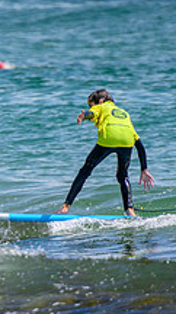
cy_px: 156
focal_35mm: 1549
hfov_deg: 0.8
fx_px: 12892
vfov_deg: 1.4
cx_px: -127
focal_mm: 400
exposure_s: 1/2000
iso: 250
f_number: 5.6
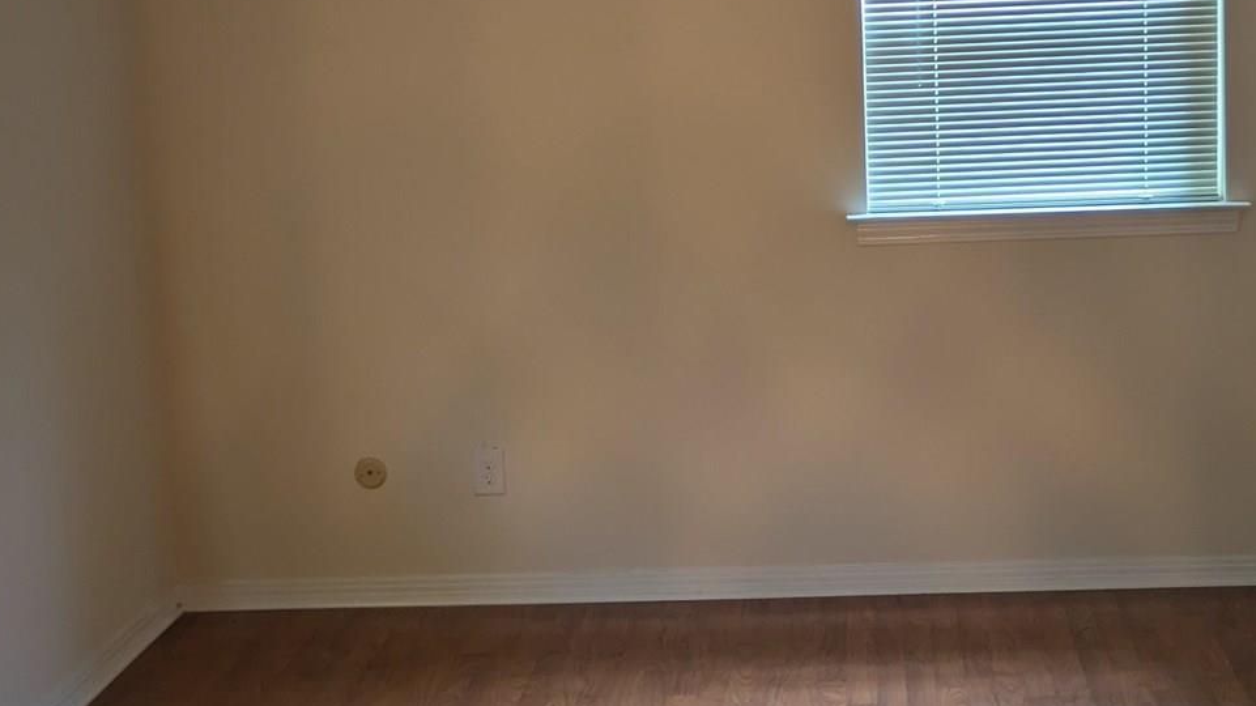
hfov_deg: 35.8
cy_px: 210
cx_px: 802
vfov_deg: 20.6
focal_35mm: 58
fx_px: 1931
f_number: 1.89
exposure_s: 1/40
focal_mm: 5.43
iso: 162
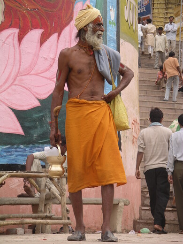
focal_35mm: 156
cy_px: 122
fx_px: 1100
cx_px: 92
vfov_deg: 12.7
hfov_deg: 9.5
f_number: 4.4
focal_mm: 32.5
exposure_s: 1/238
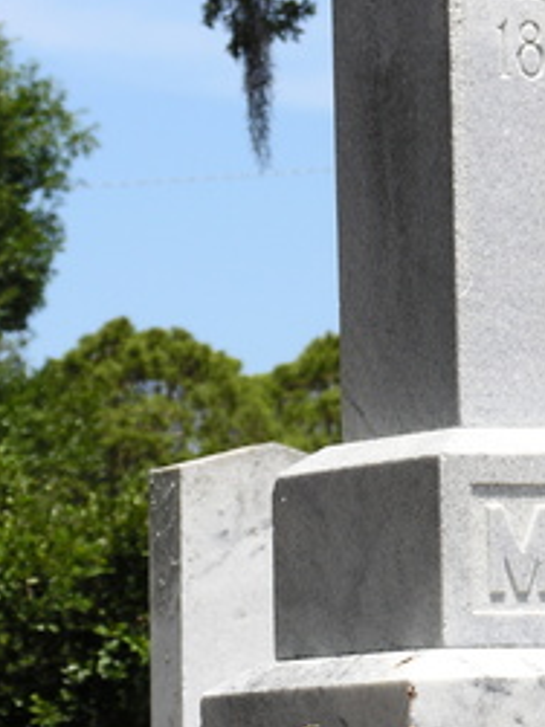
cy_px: 295
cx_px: 515
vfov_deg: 6.6
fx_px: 6324
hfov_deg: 4.9
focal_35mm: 301
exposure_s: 1/494
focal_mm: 32.4
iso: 50
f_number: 4.3
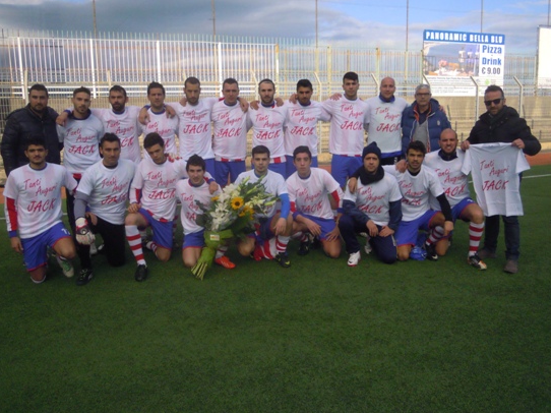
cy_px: 196
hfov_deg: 58.4
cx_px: 270
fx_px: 493
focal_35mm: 31
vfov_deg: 45.4
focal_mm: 5
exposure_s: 1/640
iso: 400
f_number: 7.6
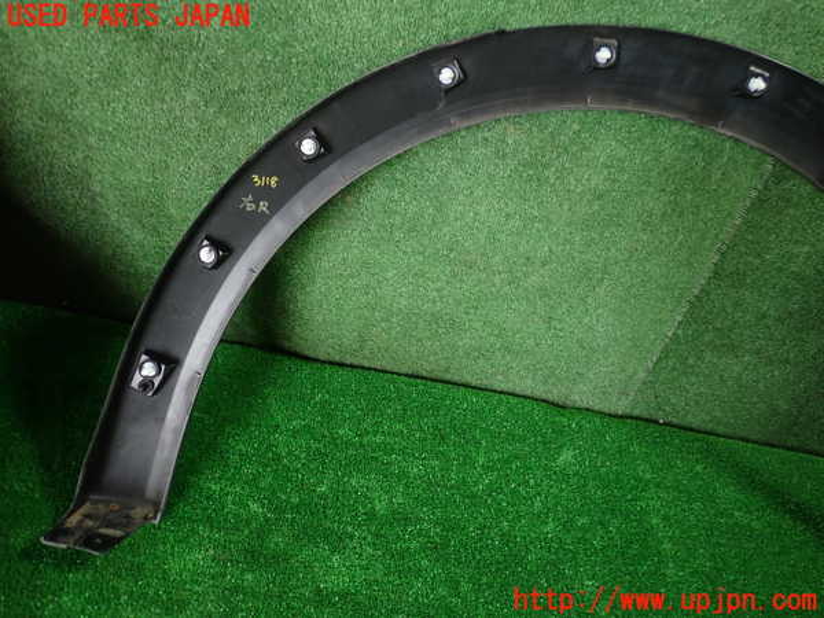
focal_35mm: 30
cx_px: 412
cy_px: 309
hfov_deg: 60.0
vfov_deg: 46.8
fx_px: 714
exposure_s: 1/60
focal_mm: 5.4
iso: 200
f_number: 2.3
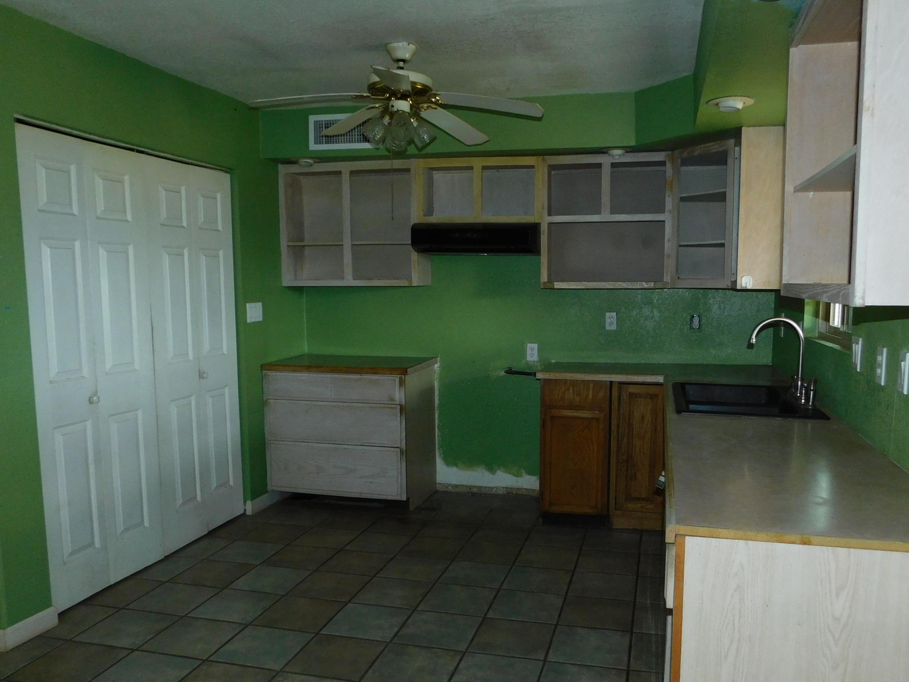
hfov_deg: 61.6
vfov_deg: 48.1
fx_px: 761
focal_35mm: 29
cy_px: 378
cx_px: 490
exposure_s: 1/30
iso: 200
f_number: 3
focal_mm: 4
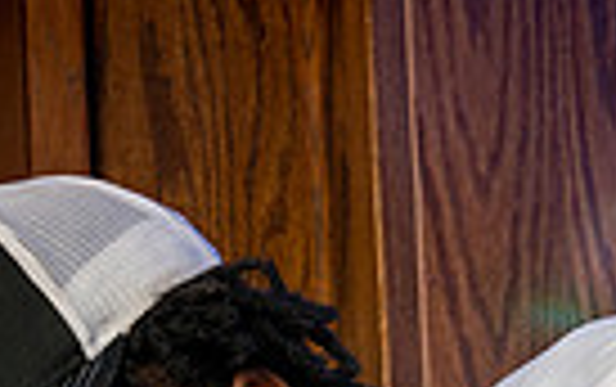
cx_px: 261
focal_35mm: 154
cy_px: 963
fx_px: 2589
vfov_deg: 7.9
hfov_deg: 13.6
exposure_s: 1/250
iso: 320
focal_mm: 46
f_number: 7.1
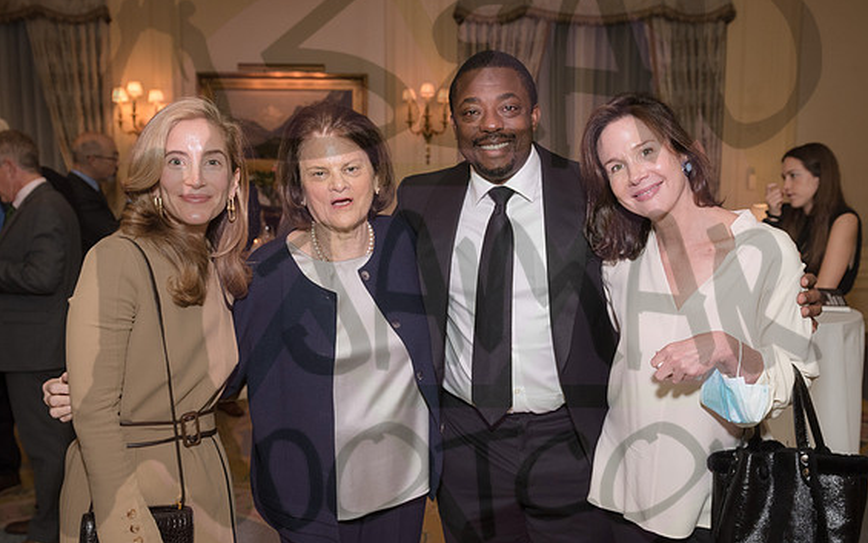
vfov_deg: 36.3
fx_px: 828
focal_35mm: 35
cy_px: 288
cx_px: 441
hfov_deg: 55.3
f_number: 4
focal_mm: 24
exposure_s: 1/250
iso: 1000
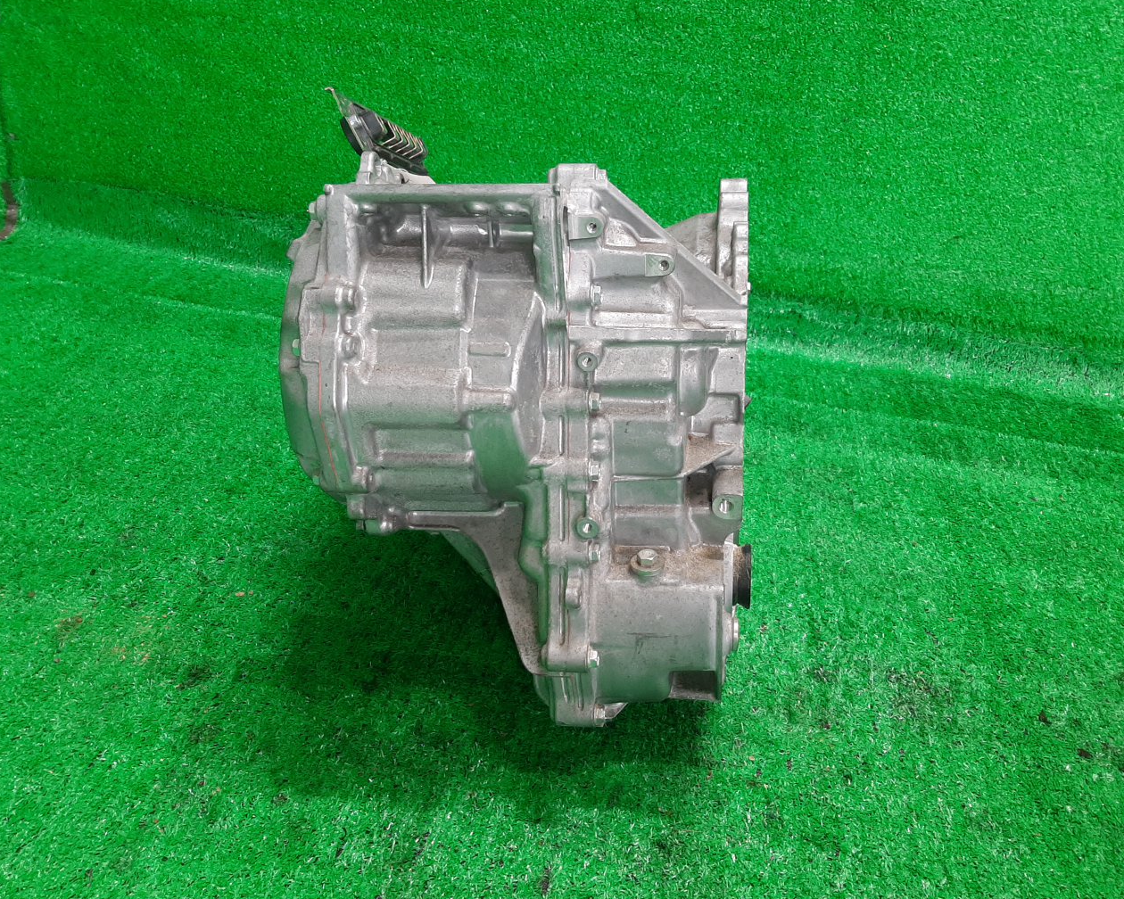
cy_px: 429
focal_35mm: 29
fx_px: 965
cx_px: 582
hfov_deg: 60.4
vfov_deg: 50.0
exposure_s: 1/50
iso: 114
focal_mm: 3.93
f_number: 1.7
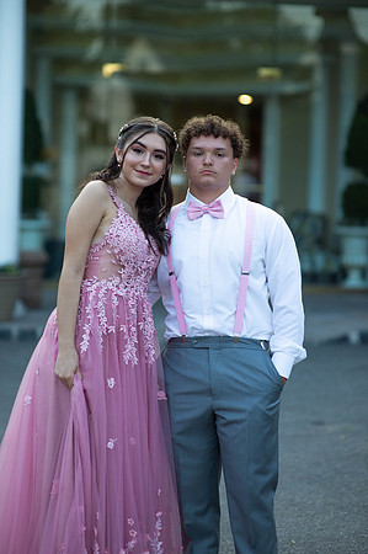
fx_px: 1306
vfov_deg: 23.9
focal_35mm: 85
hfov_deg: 16.0
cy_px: 277
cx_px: 184
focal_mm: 85
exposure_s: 1/1000
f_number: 2
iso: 250
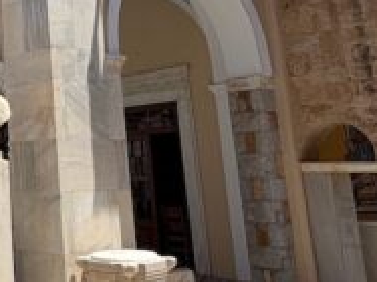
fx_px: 653
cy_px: 20
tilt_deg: +13.5
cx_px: -69
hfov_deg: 28.3
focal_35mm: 60
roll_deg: +1.5
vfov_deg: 23.6
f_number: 2.2
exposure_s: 1/1259
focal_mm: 2.22
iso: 20
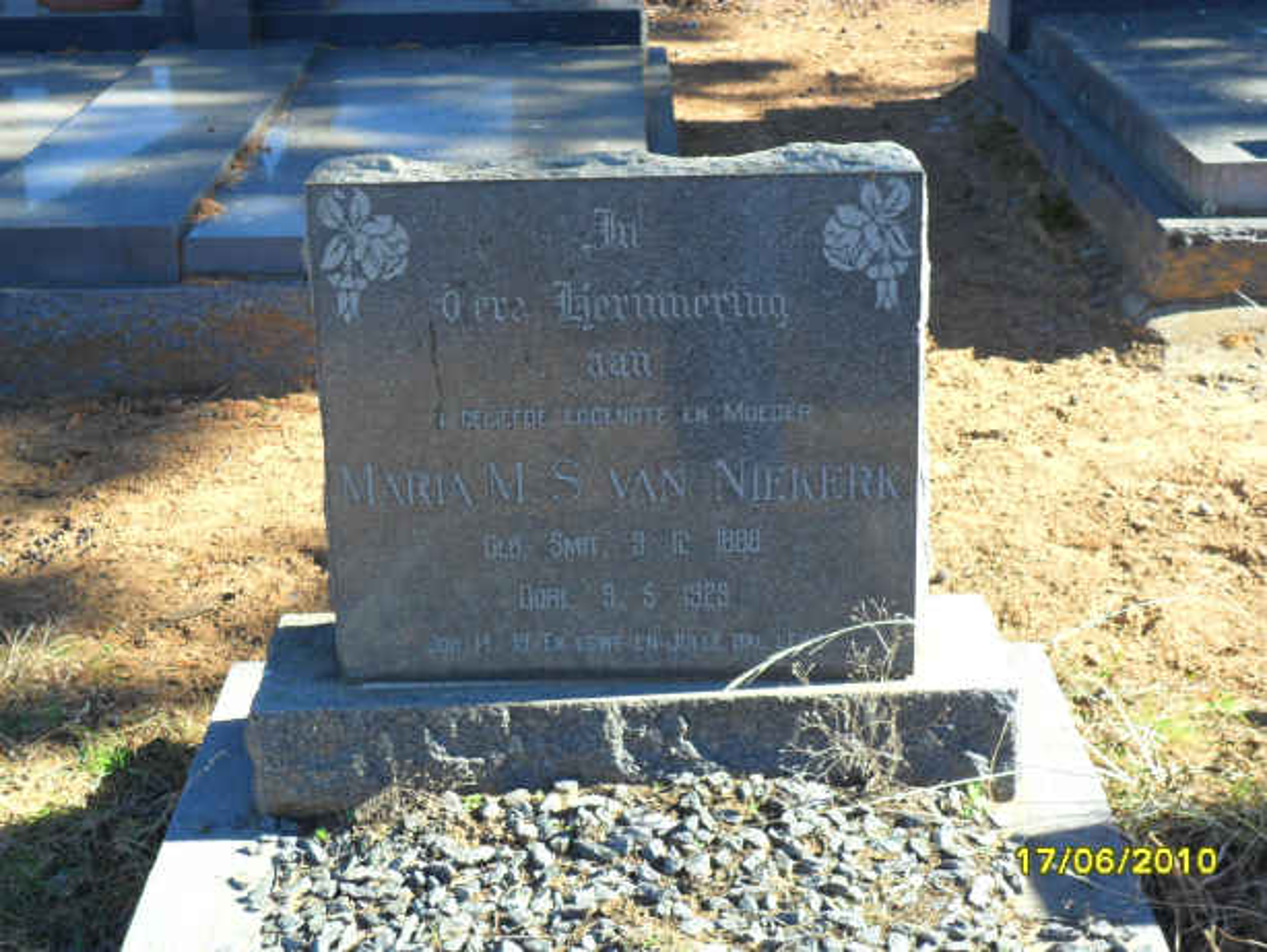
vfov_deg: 28.1
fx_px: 1904
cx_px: 634
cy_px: 476
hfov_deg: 36.8
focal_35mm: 52
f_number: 5
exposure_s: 1/90
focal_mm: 9.3
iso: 100
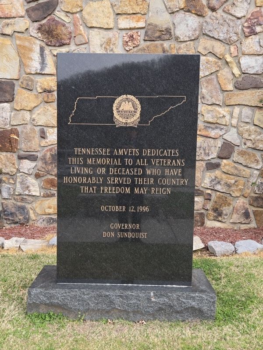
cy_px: 175
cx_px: 132
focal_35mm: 23
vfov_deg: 73.9
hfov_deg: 58.9
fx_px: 233
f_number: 1.8
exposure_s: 1/196
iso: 25
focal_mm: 5.4
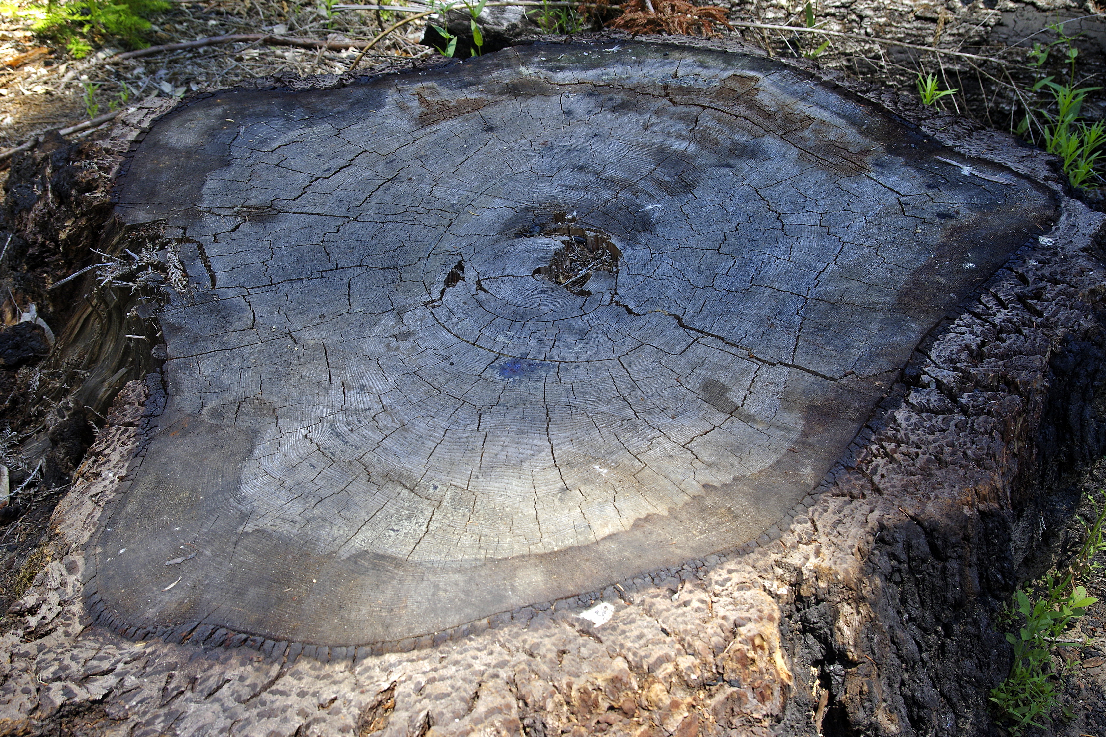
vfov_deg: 34.2
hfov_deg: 49.6
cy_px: 368
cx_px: 553
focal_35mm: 39
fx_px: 1198
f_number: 4.5
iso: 200
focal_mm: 25.63
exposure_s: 1/60
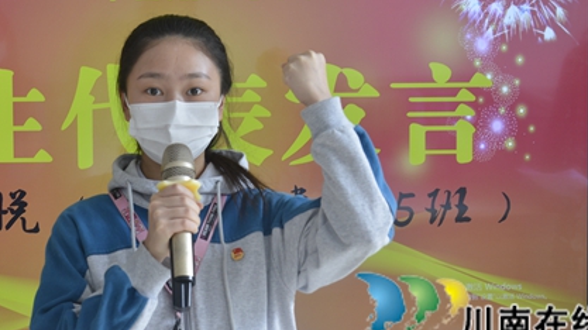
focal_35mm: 74
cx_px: 183
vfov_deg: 16.2
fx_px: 1153
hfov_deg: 28.4
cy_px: 75
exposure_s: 1/50
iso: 800
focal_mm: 46
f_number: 5.6
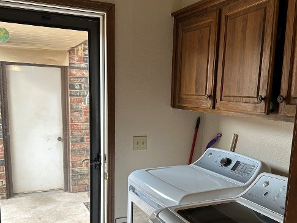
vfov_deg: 37.1
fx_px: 326
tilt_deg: -9.5
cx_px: 166
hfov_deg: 48.9
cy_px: 157
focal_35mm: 38
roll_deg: -3.2
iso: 100
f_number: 1.78
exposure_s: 1/63
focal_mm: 6.86
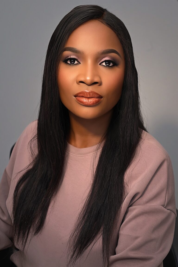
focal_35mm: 50
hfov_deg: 27.0
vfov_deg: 39.6
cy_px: 134
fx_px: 371
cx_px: 89
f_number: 6.3
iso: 1600
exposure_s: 1/200
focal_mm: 50
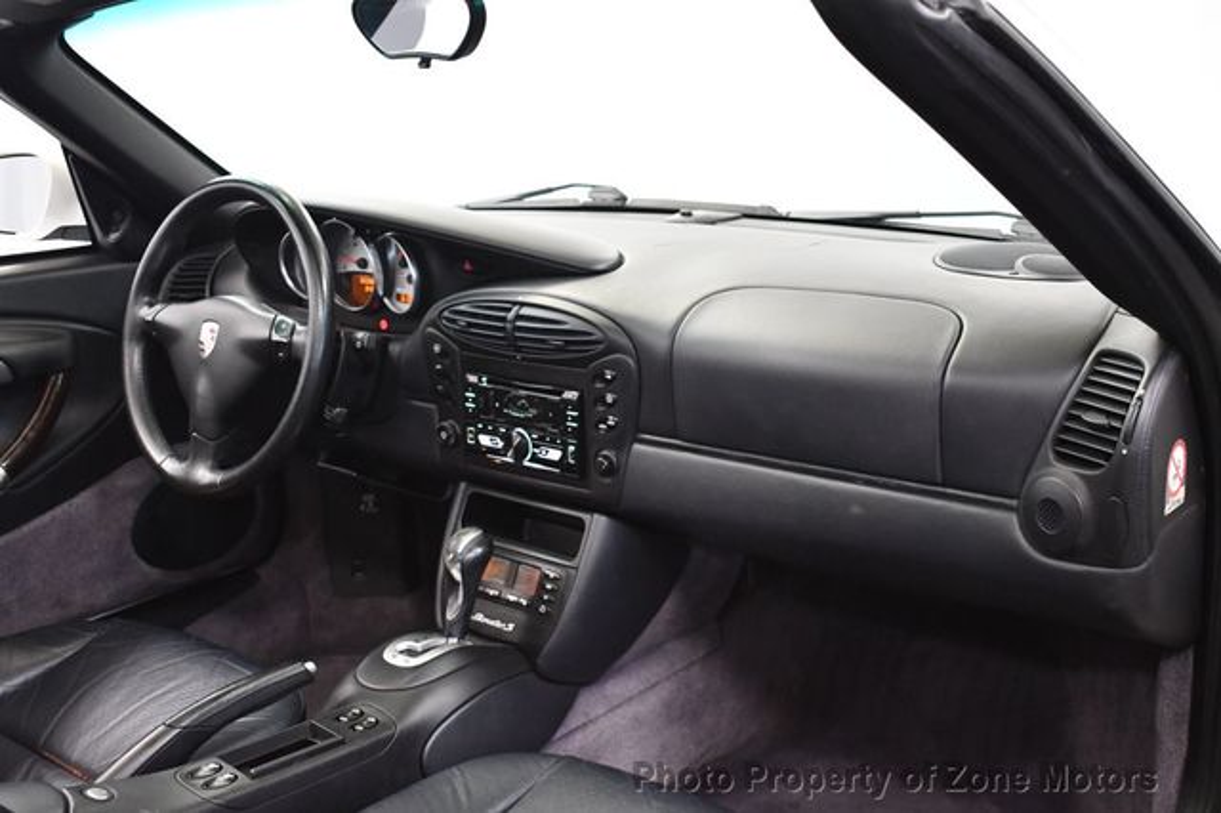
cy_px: 406
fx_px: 1356
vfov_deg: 33.4
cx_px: 610
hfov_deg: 48.5
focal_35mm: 40
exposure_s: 1/100
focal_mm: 27
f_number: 4
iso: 3200
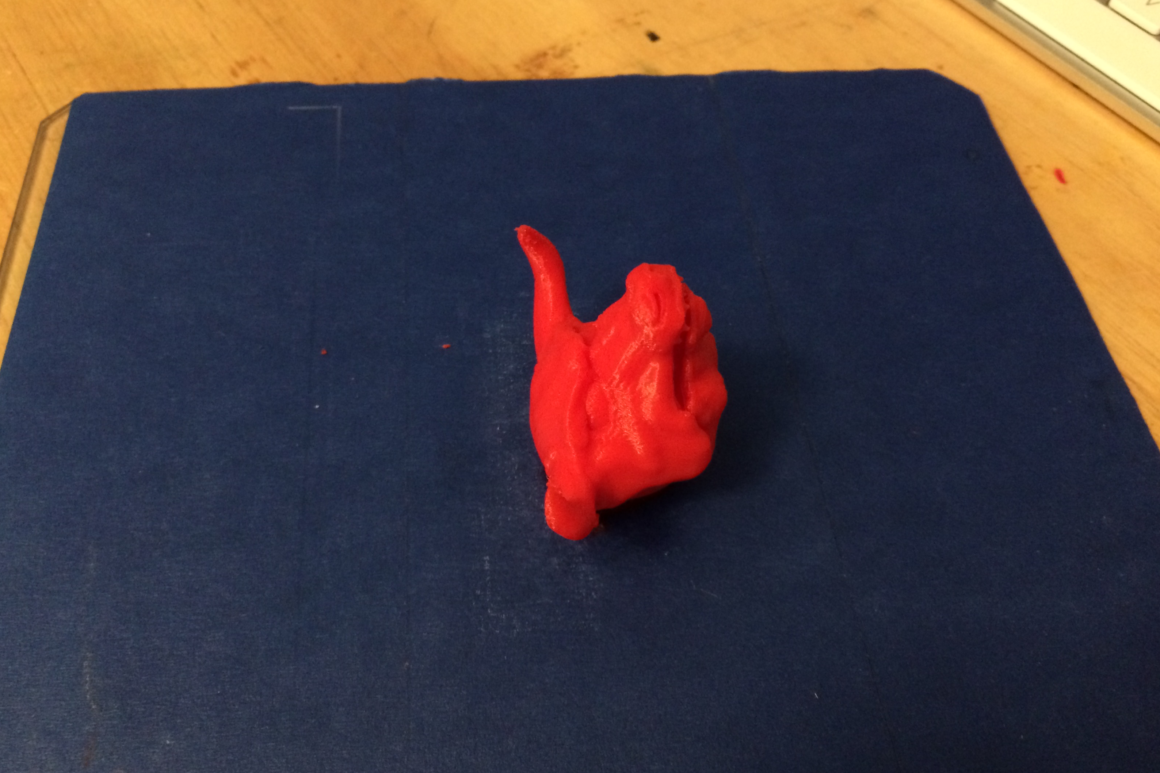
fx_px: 999
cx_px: 587
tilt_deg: -54.7
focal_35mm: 31
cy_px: 432
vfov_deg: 42.3
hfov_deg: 60.3
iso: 400
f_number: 2.2
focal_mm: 4.15
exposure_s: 1/15
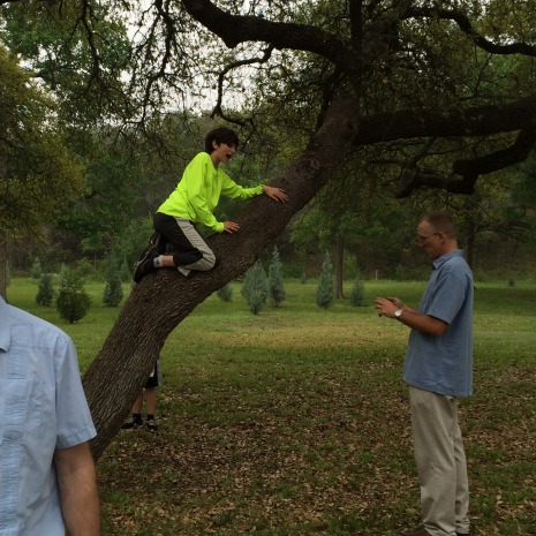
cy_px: 218
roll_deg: -0.4
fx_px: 823
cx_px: 203
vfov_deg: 35.9
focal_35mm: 47
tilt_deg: -0.2
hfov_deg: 35.9
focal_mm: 4.15
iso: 32
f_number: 2.2
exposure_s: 1/547
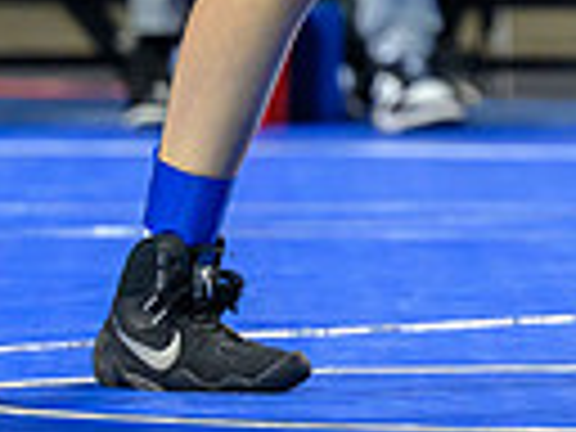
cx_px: 901
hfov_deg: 2.8
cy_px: -433
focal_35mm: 709
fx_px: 11798
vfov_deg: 2.1
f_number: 2.8
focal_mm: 120
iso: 2500
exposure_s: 1/800
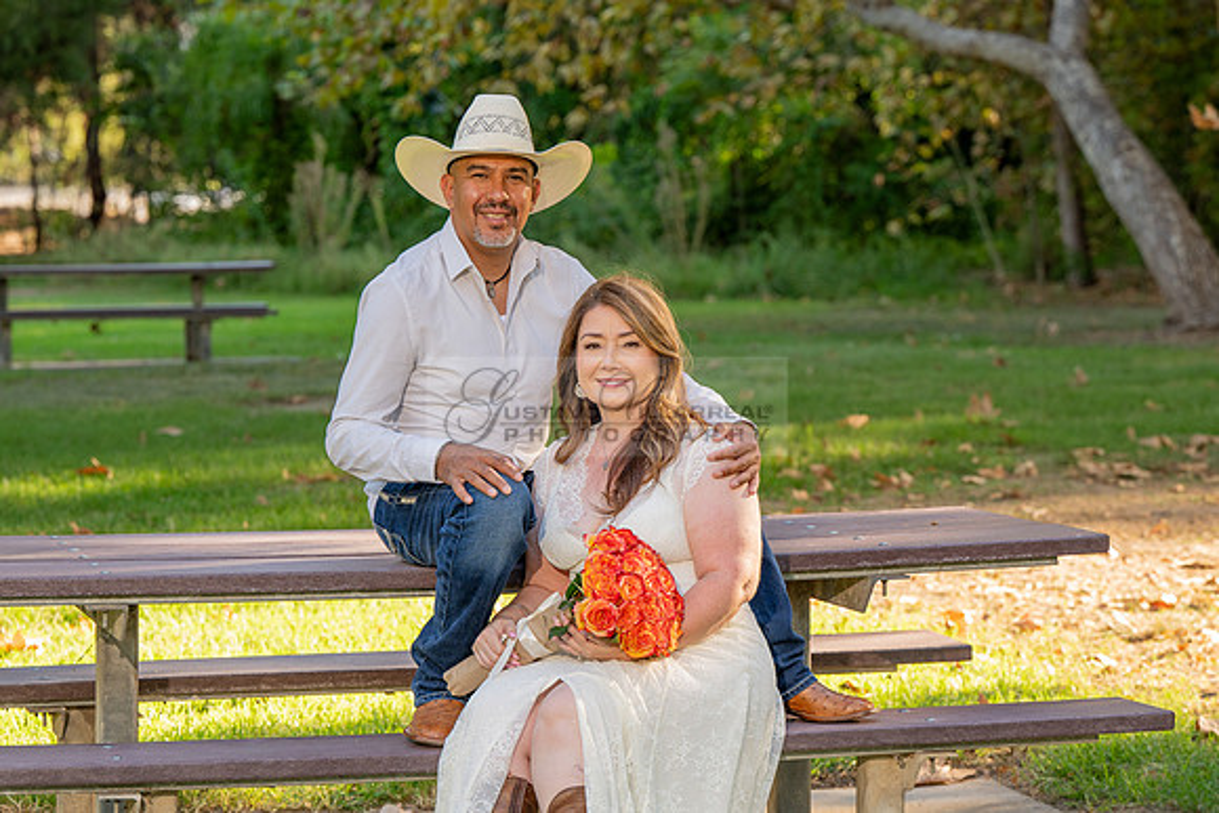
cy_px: 466
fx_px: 3814
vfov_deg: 12.2
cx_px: 533
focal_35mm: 113
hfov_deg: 18.1
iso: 200
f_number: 4
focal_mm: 82
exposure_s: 1/200
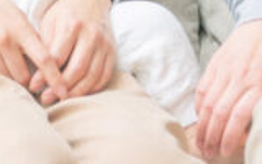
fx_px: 1999
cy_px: -226
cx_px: -75
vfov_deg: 4.6
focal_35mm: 280
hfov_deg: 7.4
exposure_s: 1/160
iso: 250
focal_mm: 43
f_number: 2.8
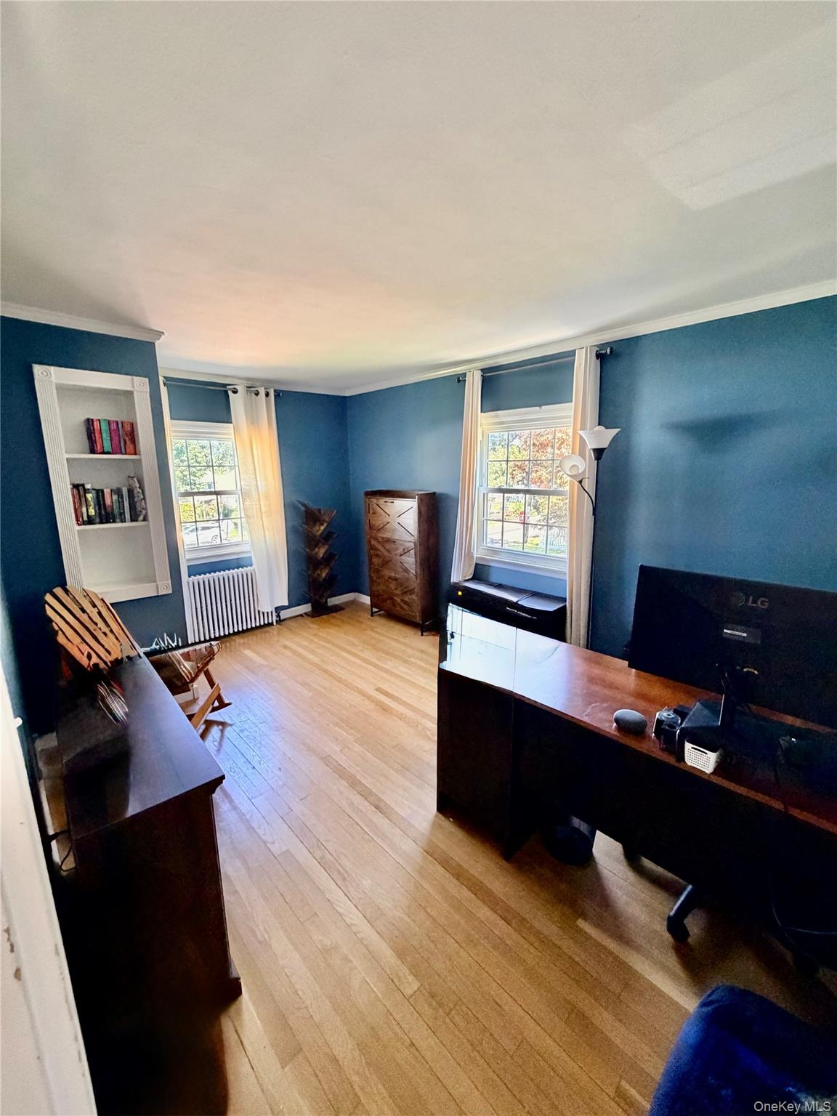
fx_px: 451
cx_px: 418
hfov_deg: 85.7
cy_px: 558
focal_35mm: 14
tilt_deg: -11.7
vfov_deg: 102.1
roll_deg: +0.3
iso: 500
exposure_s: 1/60
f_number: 2.2
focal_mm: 2.22
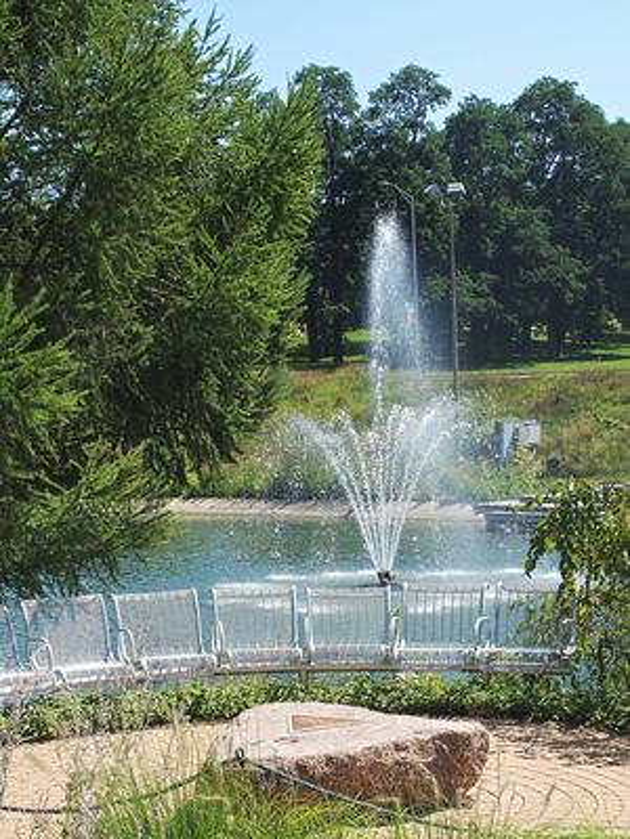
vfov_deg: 31.2
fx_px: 1505
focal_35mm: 62
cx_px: 315
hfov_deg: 23.7
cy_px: 420
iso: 100
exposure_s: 1/800
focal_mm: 13.2
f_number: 4.5
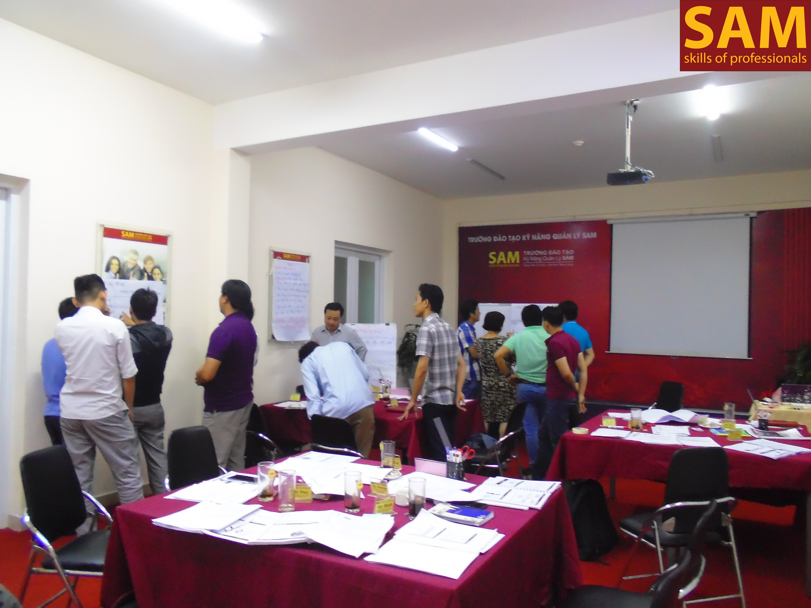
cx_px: 406
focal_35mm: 26
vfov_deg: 53.1
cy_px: 304
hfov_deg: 67.3
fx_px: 609
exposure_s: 1/20
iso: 400
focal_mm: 4.6
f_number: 3.5
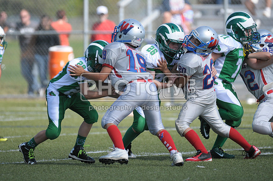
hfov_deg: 4.0
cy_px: 90
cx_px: 136
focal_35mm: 510
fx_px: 3862
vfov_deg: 2.7
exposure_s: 1/3200
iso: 640
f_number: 4
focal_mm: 340
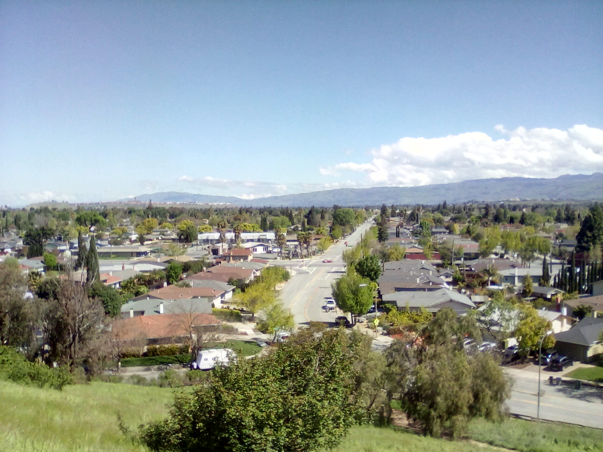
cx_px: 302
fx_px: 610
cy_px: 226
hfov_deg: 52.6
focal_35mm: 35
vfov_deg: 40.7
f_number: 2.8
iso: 56
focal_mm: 2.9
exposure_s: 1/1499
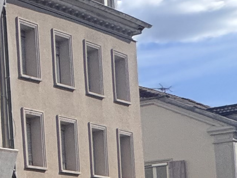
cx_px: -505
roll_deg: +0.6
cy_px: 243
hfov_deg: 10.9
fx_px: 603
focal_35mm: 88
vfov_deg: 15.8
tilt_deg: +3.5
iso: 50
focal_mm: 2.22
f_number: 2.2
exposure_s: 1/2415
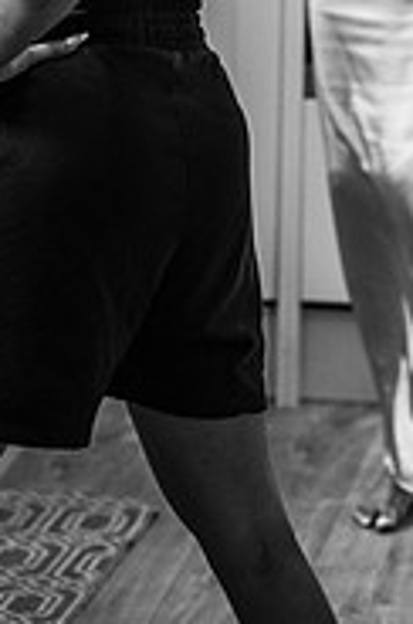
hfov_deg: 6.6
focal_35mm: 208
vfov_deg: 9.8
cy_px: -132
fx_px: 3593
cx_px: 245
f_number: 3.2
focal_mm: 85
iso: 1000
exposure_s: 1/200
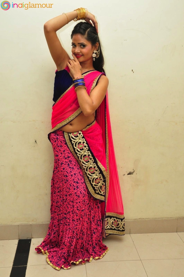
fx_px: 300
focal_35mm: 39
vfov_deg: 49.6
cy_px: 138
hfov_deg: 34.1
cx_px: 92
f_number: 7.1
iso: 1600
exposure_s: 1/125
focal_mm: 26
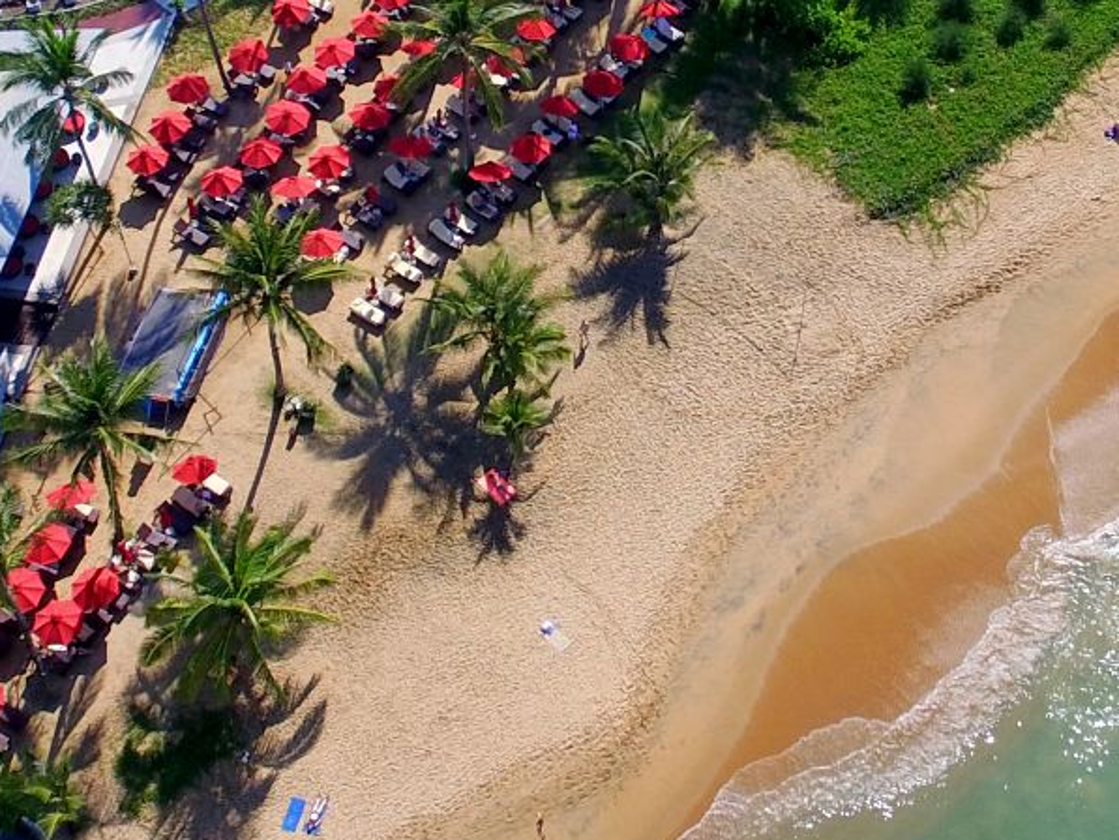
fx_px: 2166
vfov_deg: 21.6
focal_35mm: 67
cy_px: 144
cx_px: 669
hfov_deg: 28.9
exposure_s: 1/807
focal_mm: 3.61
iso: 100
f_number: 2.8
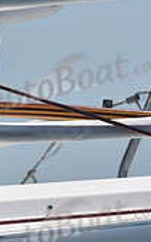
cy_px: 29
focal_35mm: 1393
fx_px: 9188
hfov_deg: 0.9
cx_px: -108
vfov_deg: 1.5
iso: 320
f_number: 6.3
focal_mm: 400
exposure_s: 1/3200
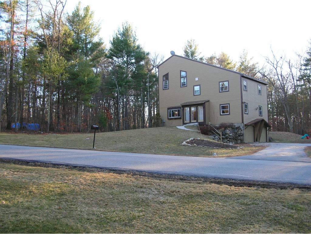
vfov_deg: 39.7
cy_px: 117
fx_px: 323
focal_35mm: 36
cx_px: 156
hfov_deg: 51.4
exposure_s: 1/96.2
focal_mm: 6
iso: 50
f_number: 2.7
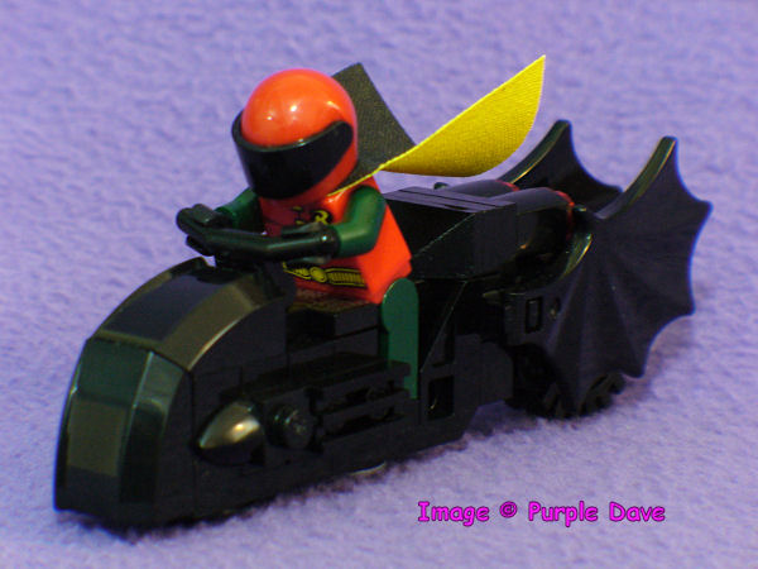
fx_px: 4861
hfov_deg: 8.9
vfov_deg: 6.7
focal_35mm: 222
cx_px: 379
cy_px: 284
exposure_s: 1/1.6
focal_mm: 36.6
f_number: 4.5
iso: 200
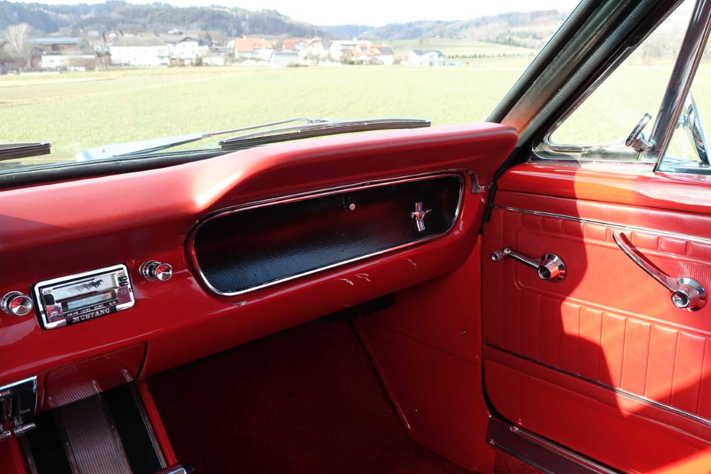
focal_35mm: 31
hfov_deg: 60.3
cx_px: 356
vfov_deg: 42.3
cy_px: 237
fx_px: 612
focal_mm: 11.45
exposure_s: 1/80
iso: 125
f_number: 4
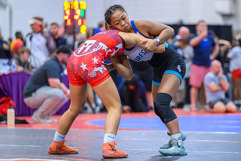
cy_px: 68
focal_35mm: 191
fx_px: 1277
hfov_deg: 10.8
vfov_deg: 7.2
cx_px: 133
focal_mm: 145
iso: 18000
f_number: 2.8
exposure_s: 1/640
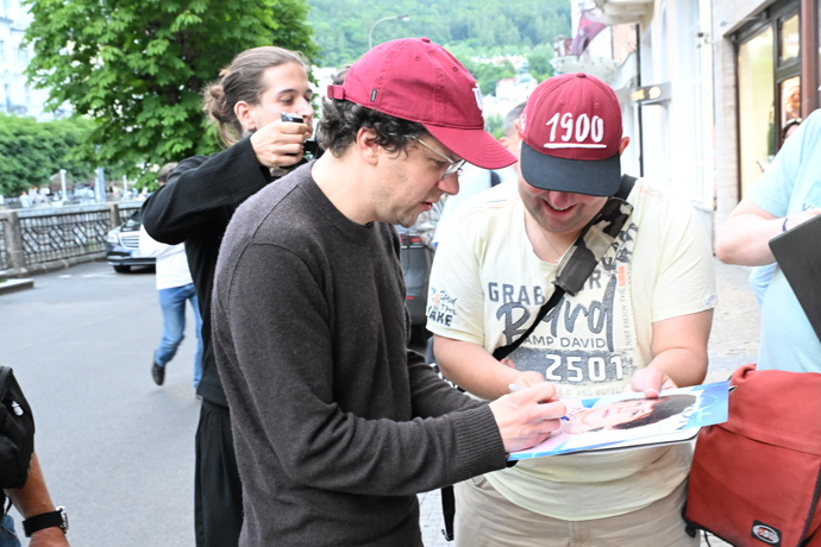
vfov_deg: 34.2
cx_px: 410
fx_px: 889
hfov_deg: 49.6
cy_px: 274
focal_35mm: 39
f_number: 9
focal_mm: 39
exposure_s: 1/100
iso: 6400
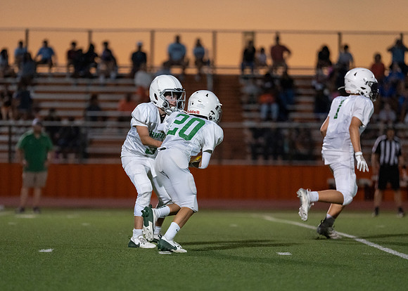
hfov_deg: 8.6
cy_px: 159
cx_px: 188
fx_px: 2700
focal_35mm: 233
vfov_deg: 6.2
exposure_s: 1/1000
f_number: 2.8
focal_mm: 200
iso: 4000
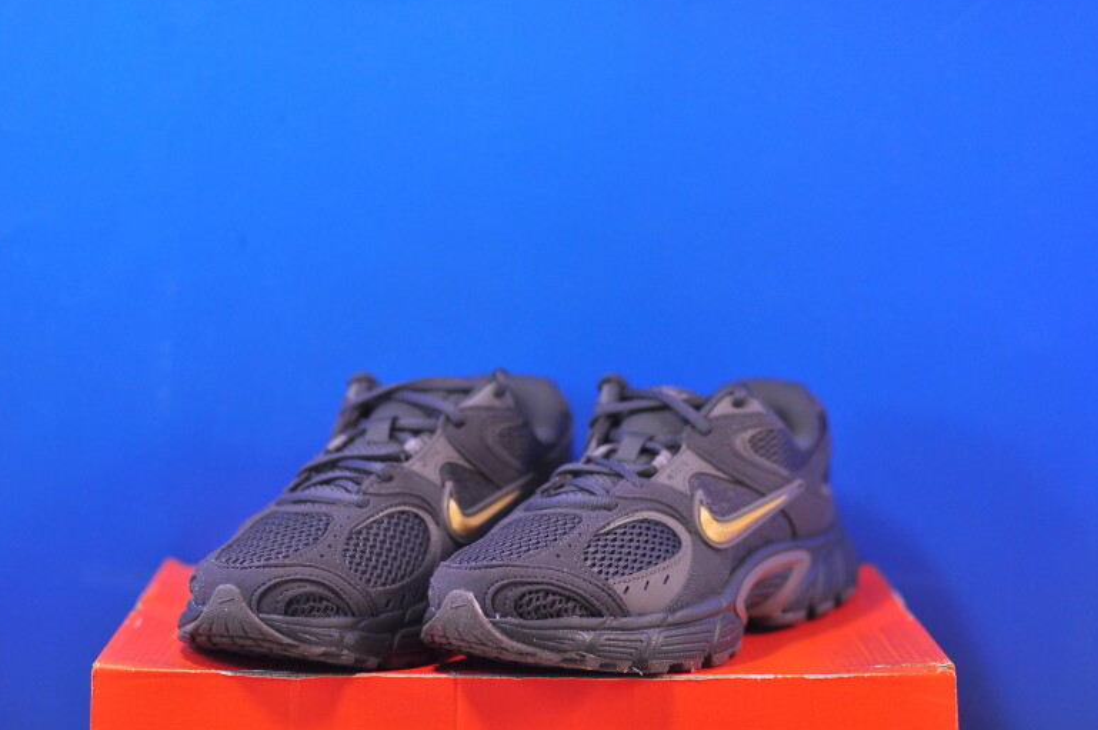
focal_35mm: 78
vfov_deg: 17.5
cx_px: 535
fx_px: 2376
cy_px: 358
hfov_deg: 26.0
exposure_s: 1/320
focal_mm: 50
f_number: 2.2
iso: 250
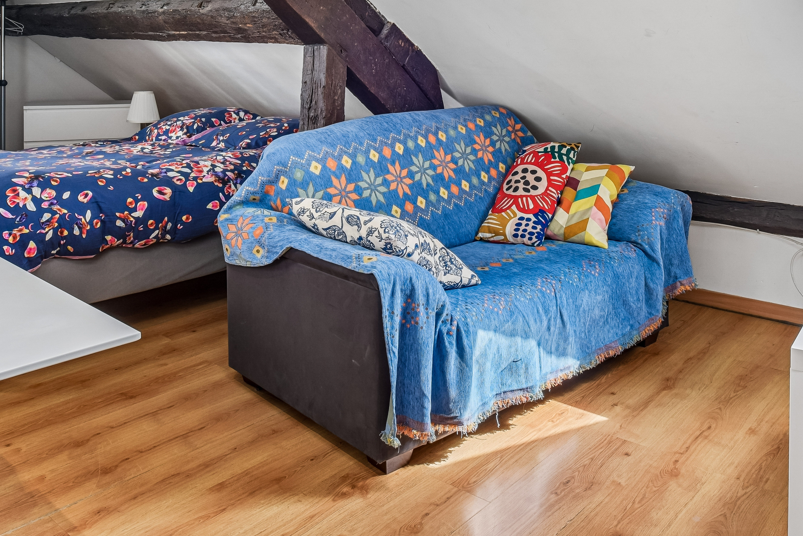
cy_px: 50
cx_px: 391
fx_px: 736
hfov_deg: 57.2
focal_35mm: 33
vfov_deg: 37.3
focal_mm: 17
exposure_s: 1/15
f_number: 11
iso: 400
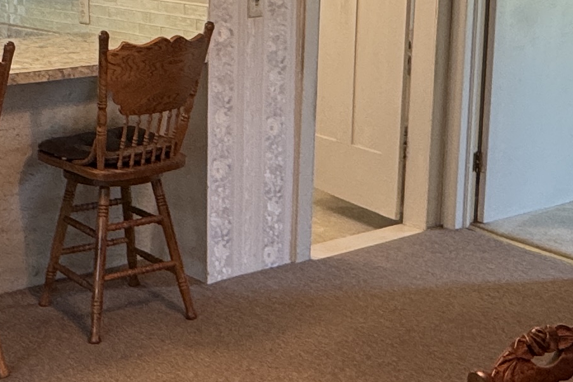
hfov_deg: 30.3
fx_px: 1035
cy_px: 84
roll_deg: +0.3
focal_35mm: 65
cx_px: 119
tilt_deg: -10.1
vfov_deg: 20.7
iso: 200
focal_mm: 2.22
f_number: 2.2
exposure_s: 1/60
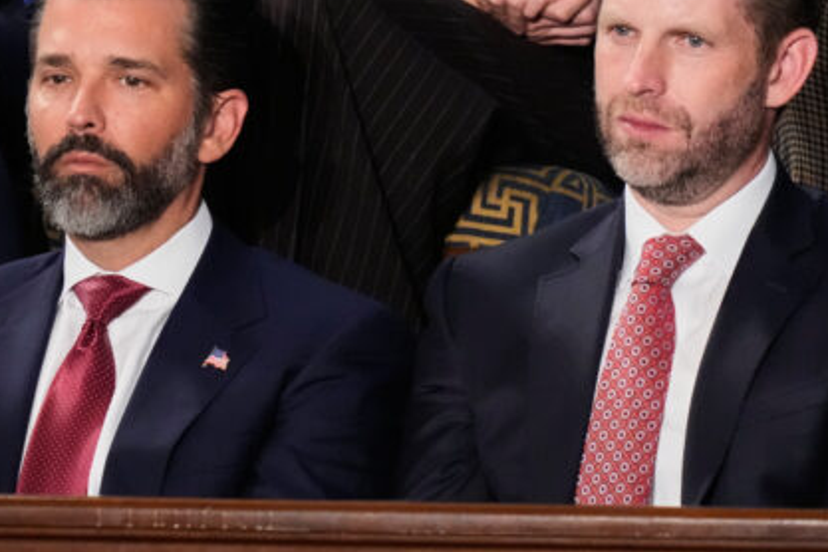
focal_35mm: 1944
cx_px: 456
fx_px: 44709
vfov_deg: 0.7
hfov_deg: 1.1
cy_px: 161
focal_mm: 800
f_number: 5.6
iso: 8000
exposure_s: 1/200
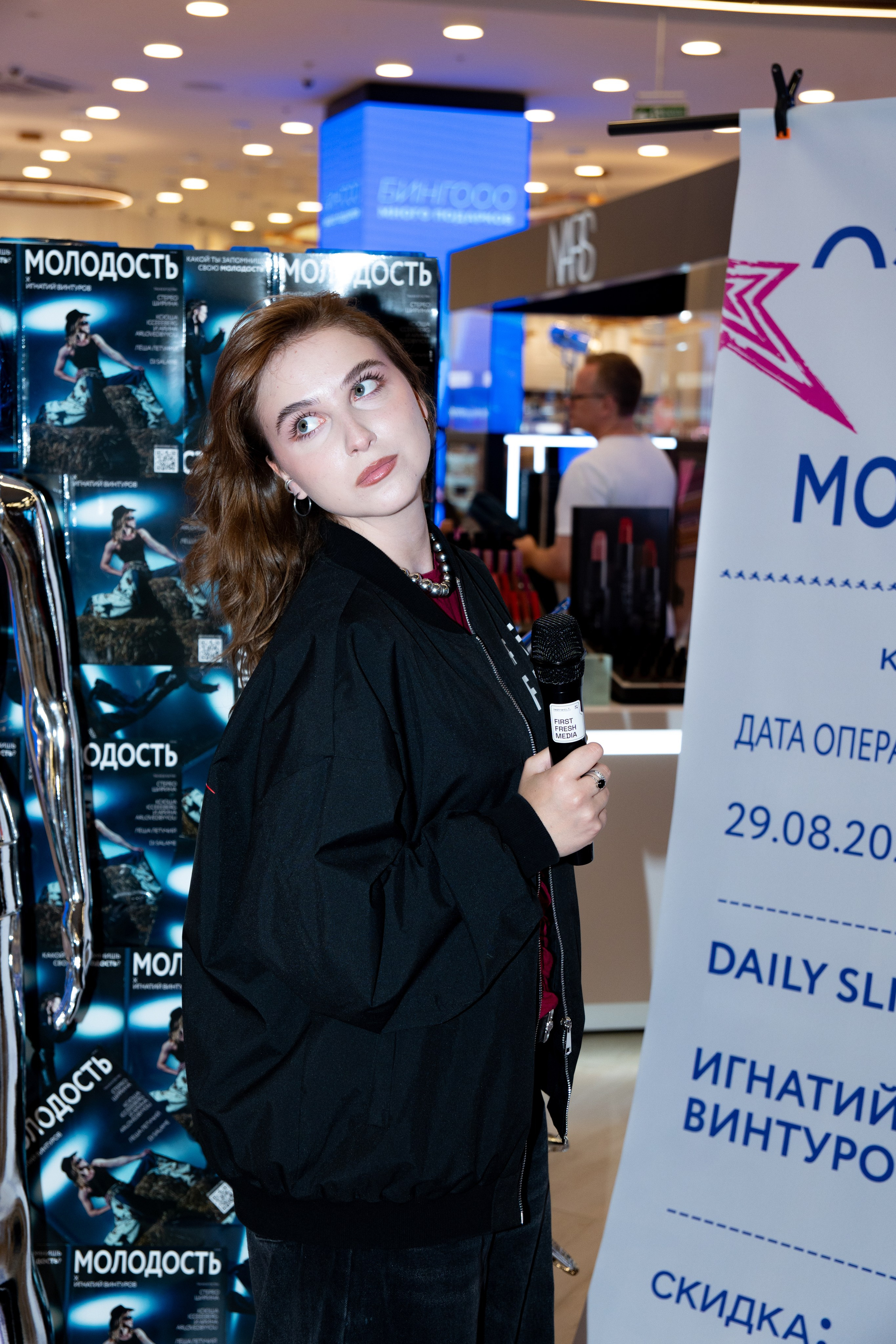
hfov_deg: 23.8
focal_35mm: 57
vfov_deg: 35.1
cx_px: 448
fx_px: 2128
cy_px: 672
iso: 400
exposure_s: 1/250
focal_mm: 38
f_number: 3.5
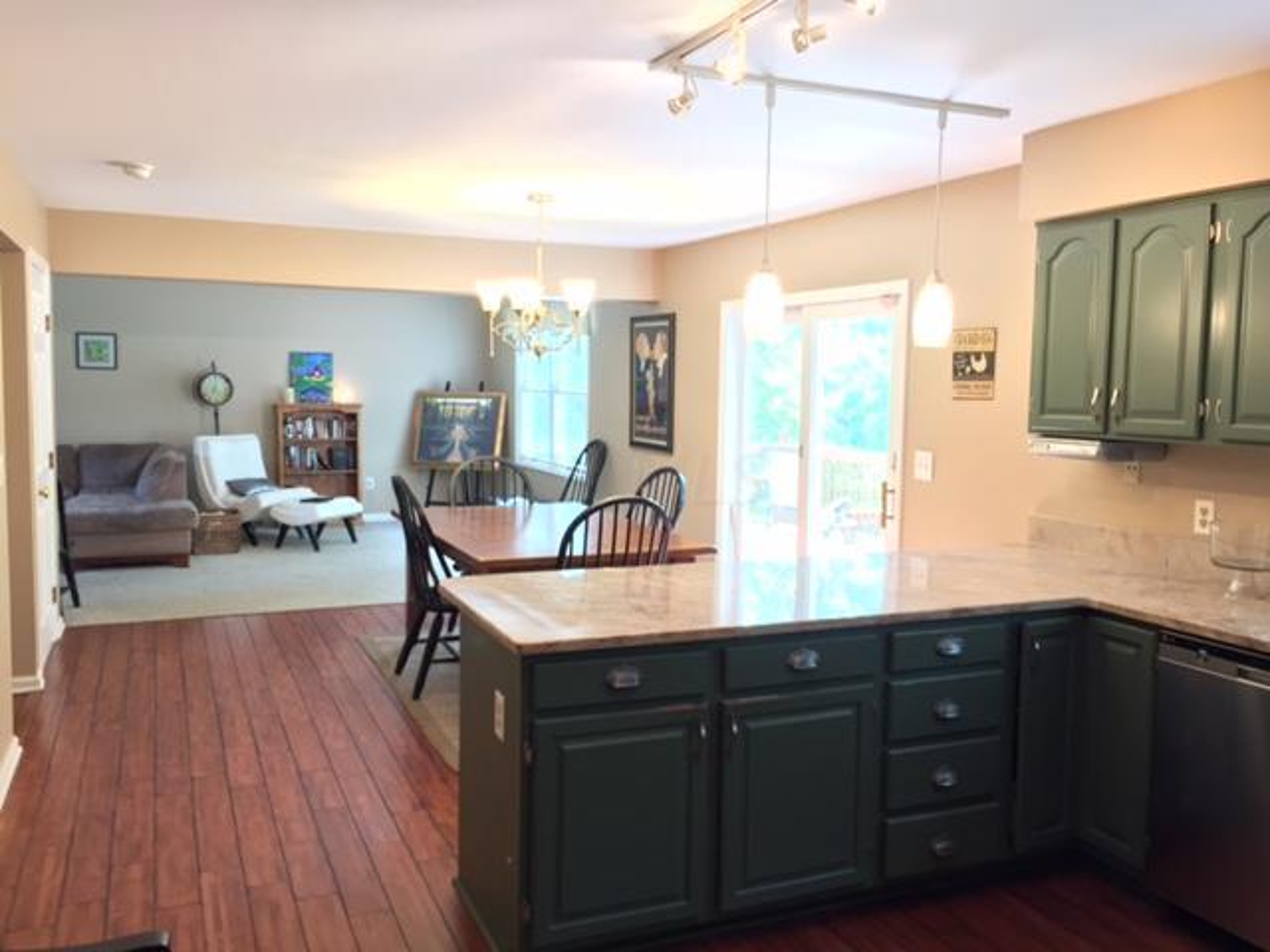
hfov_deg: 61.7
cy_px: 476
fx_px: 1064
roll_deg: -1.1
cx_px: 635
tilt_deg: -4.9
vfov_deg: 48.2
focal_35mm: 29
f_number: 2.2
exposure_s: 1/30
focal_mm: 4.15
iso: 80
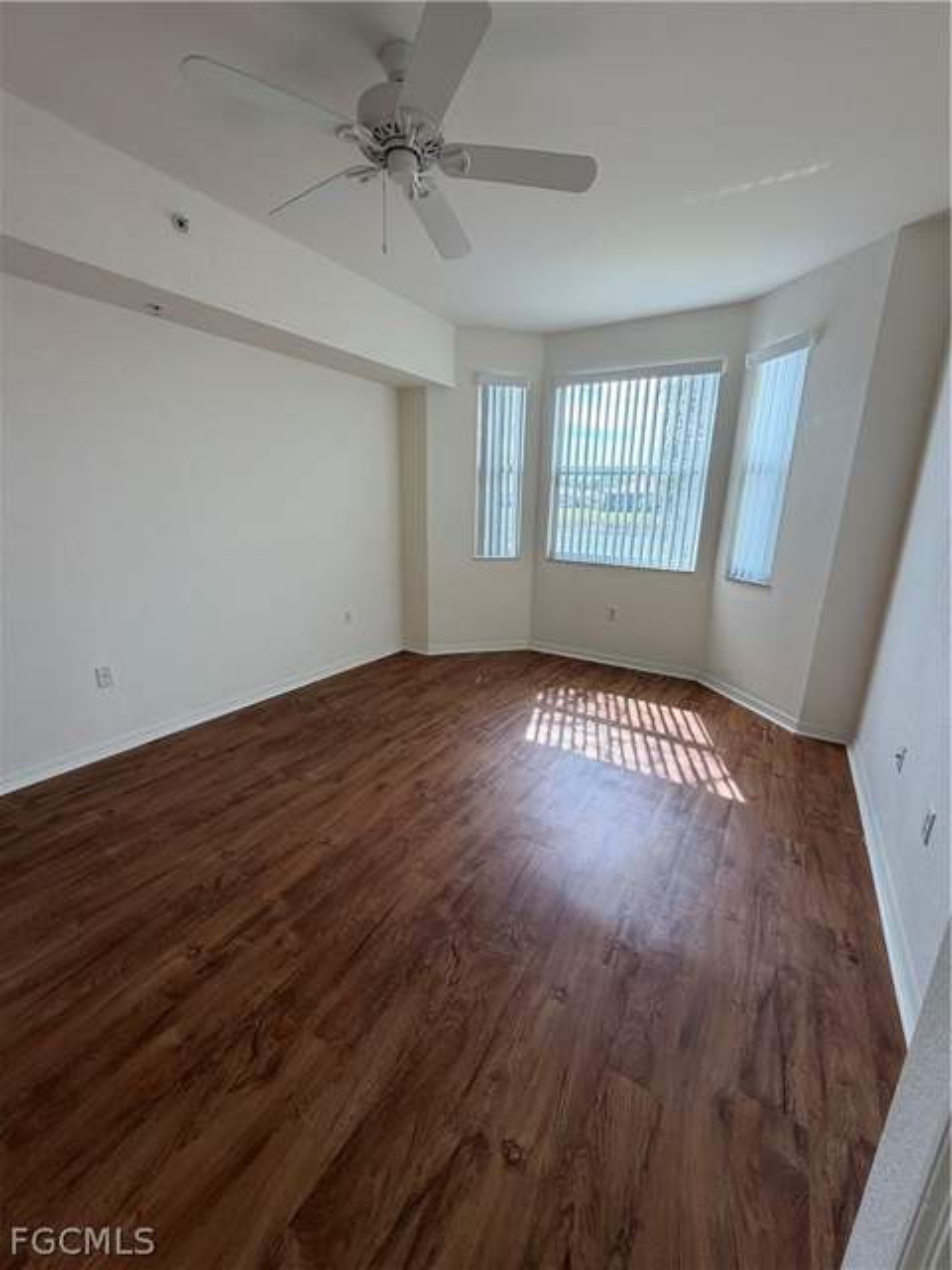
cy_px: 635
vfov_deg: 102.1
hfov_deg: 85.7
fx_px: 513
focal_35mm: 14
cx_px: 476
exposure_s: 1/121
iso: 64
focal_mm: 2.22
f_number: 2.2
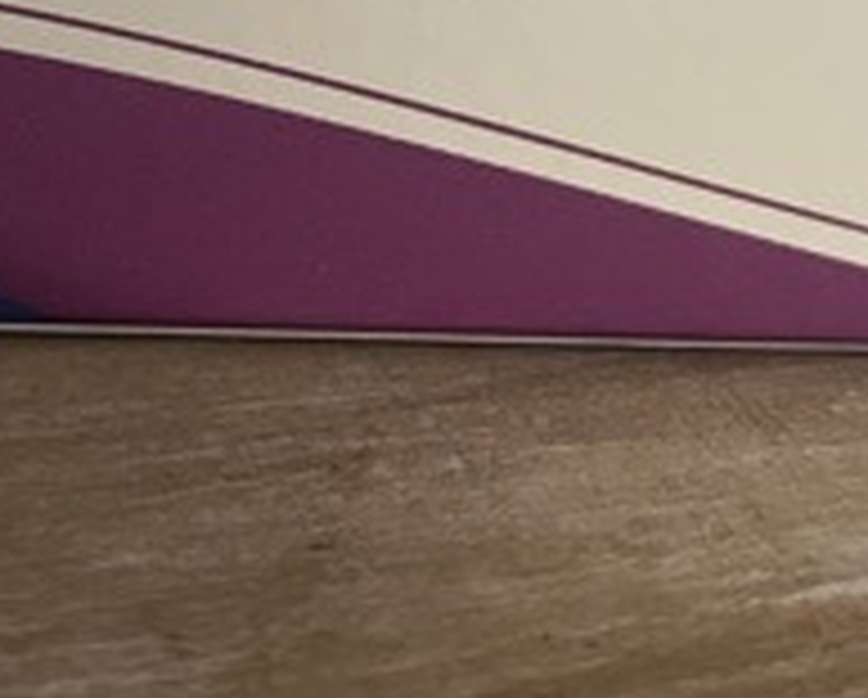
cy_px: -374
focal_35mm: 105
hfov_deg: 18.1
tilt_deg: -12.2
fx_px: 2701
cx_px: 225
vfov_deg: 13.7
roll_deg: -4.9
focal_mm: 5.1
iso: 500
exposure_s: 1/40
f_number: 1.6
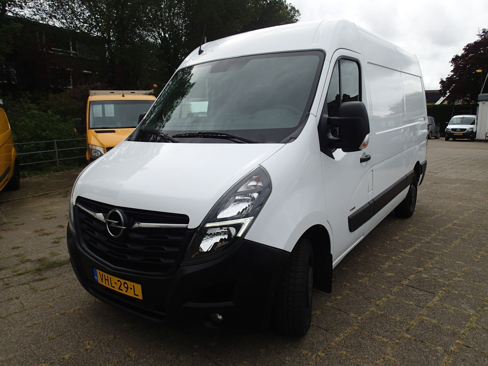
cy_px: 183
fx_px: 352
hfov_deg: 69.4
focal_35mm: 25
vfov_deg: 54.9
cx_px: 244
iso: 100
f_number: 8
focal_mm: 4.5
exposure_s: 1/160
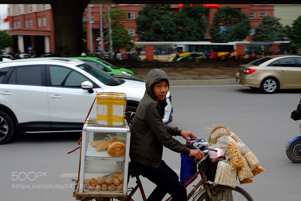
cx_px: 150
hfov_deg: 54.4
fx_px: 293
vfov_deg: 37.8
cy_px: 100
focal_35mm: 35
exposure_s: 1/200
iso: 200
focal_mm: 23
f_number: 5
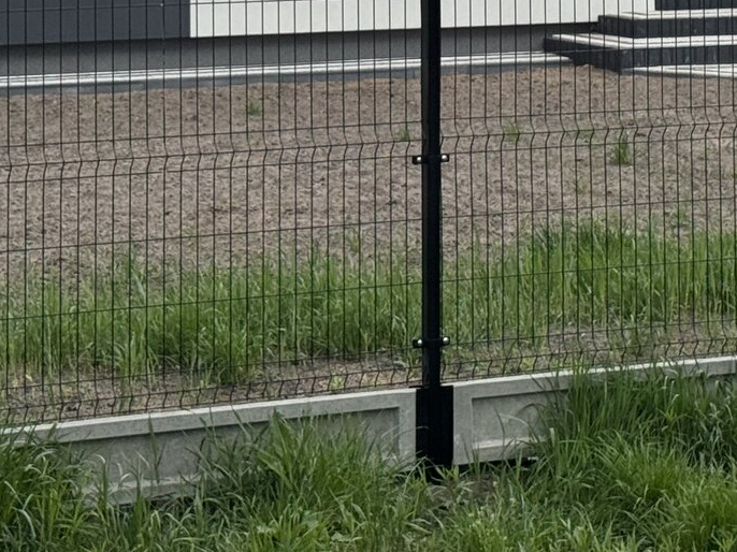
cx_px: 502
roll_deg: +0.1
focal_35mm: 140
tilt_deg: +1.9
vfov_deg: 10.3
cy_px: -246
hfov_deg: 14.1
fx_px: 2980
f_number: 1.78
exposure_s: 1/2959
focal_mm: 6.76
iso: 64
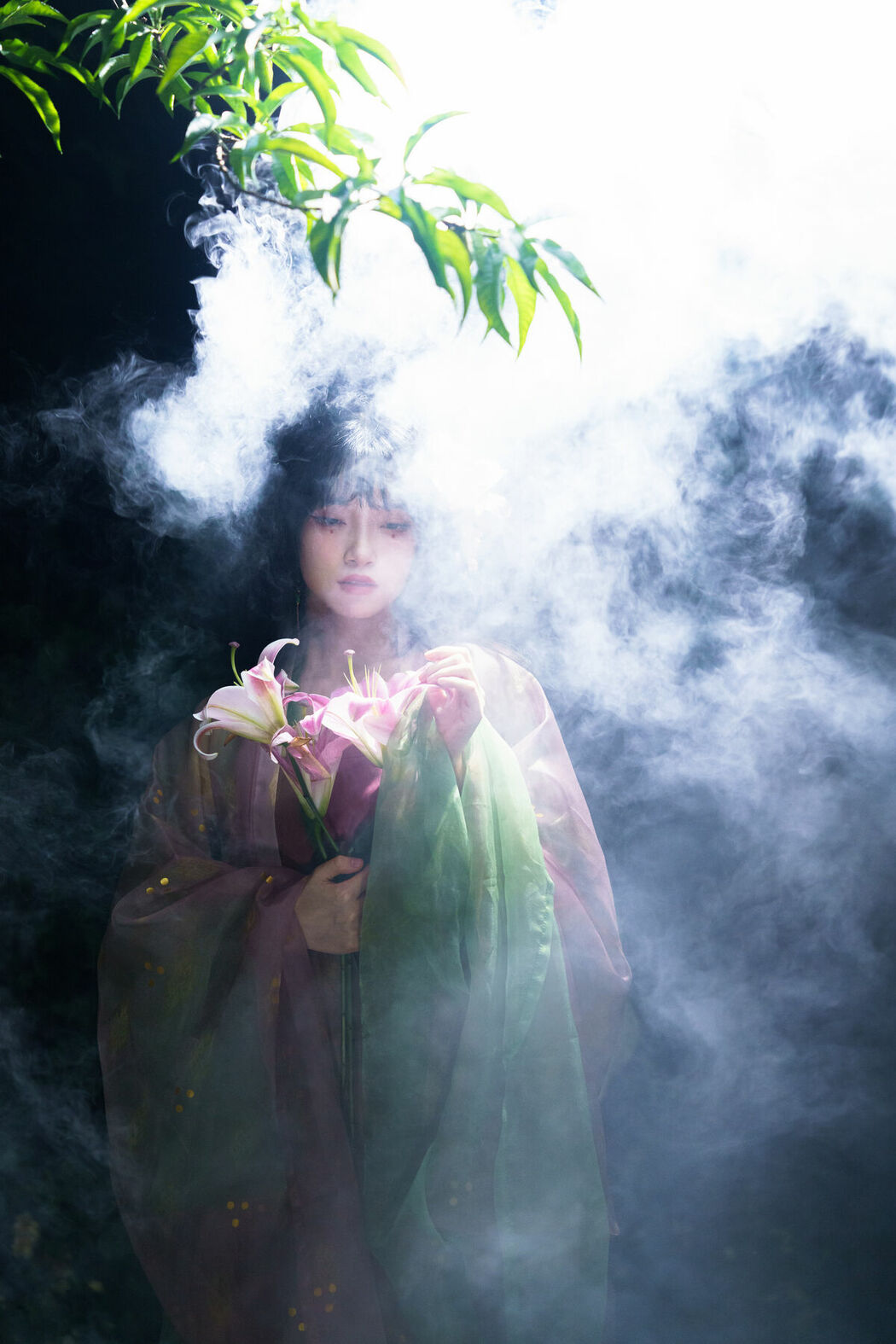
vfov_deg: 28.8
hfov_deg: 19.5
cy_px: 672
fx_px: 2613
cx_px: 448
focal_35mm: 70
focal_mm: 70
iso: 4000
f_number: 2.8
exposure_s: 1/200
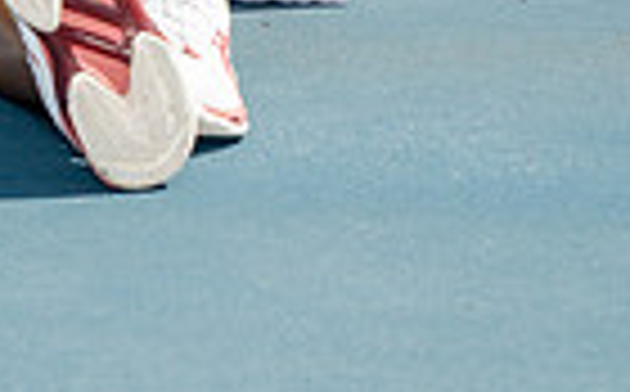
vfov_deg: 5.5
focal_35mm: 230
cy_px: -514
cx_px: 158
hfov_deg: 9.1
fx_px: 3943
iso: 125
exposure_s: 1/400
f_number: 7.1
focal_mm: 70
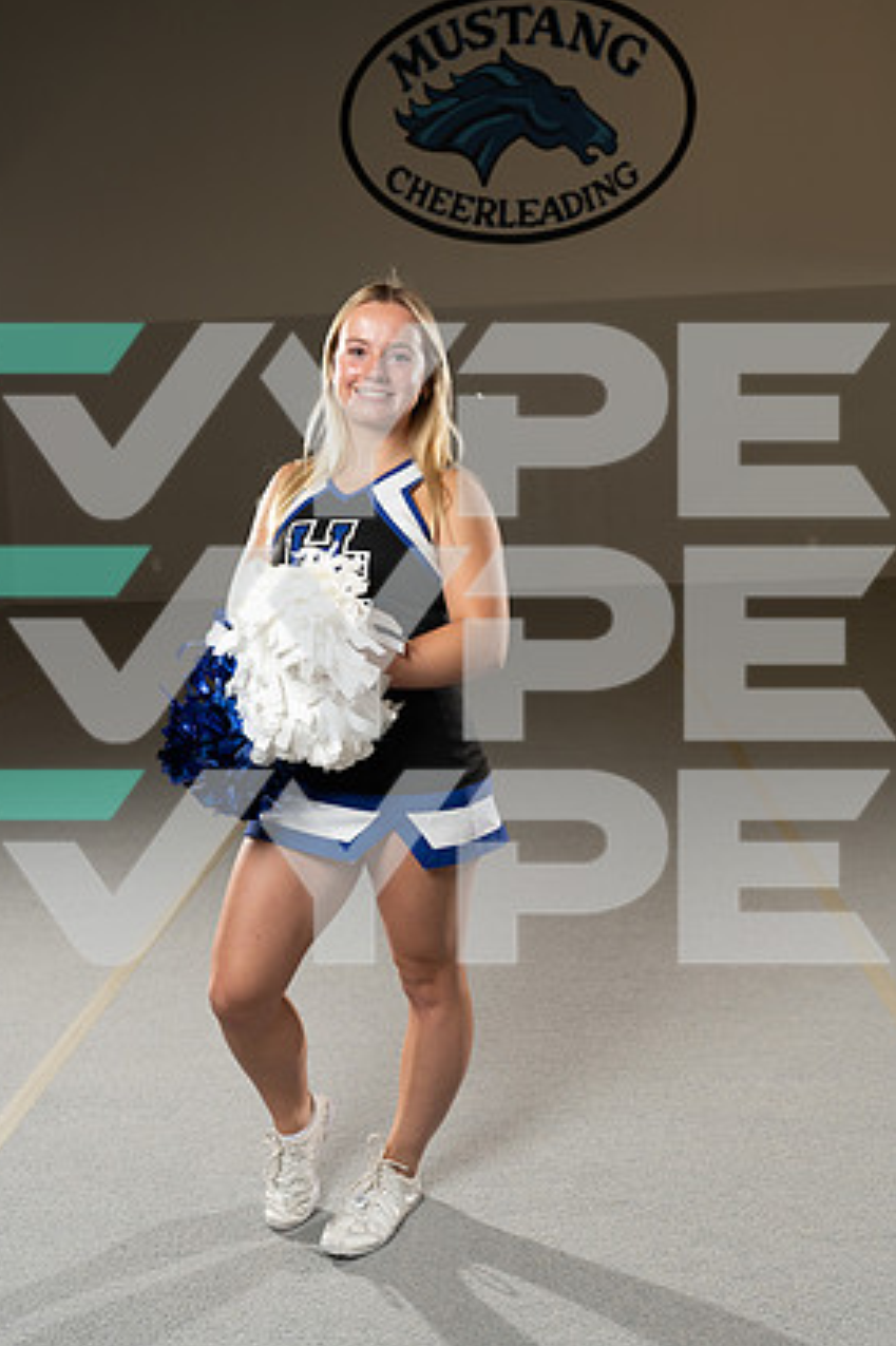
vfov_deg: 53.1
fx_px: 1345
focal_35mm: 36
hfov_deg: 36.8
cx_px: 427
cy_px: 646
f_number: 5.6
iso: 500
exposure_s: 1/250
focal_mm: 34
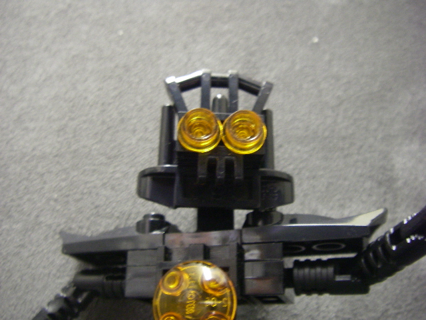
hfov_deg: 49.0
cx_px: 213
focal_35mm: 38
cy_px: 160
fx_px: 468
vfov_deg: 37.7
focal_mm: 6.3
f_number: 3.3
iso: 320
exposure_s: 1/4
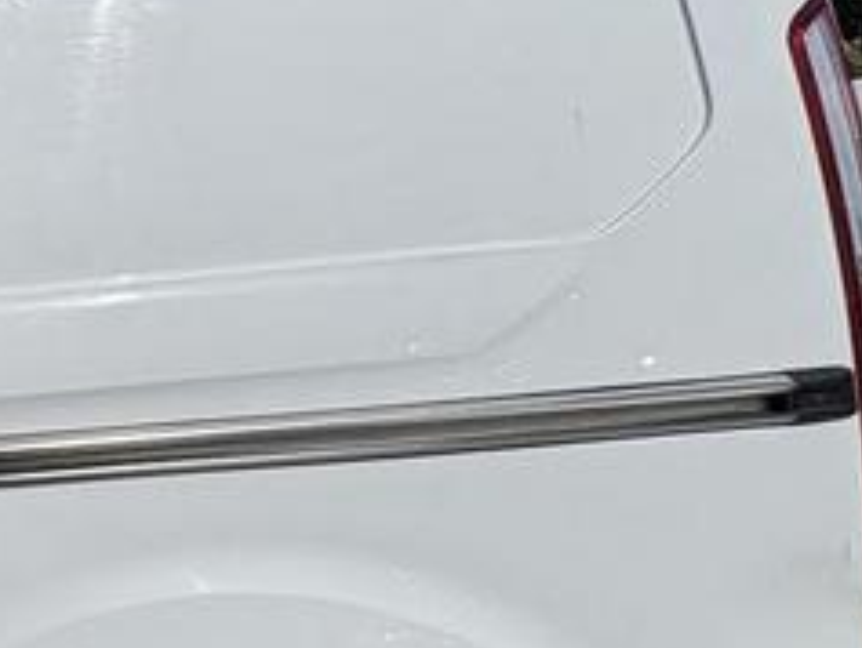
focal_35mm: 53
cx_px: -487
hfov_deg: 25.4
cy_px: 328
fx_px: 1320
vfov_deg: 27.5
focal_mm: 2.22
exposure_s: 1/9009
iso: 32
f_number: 2.2
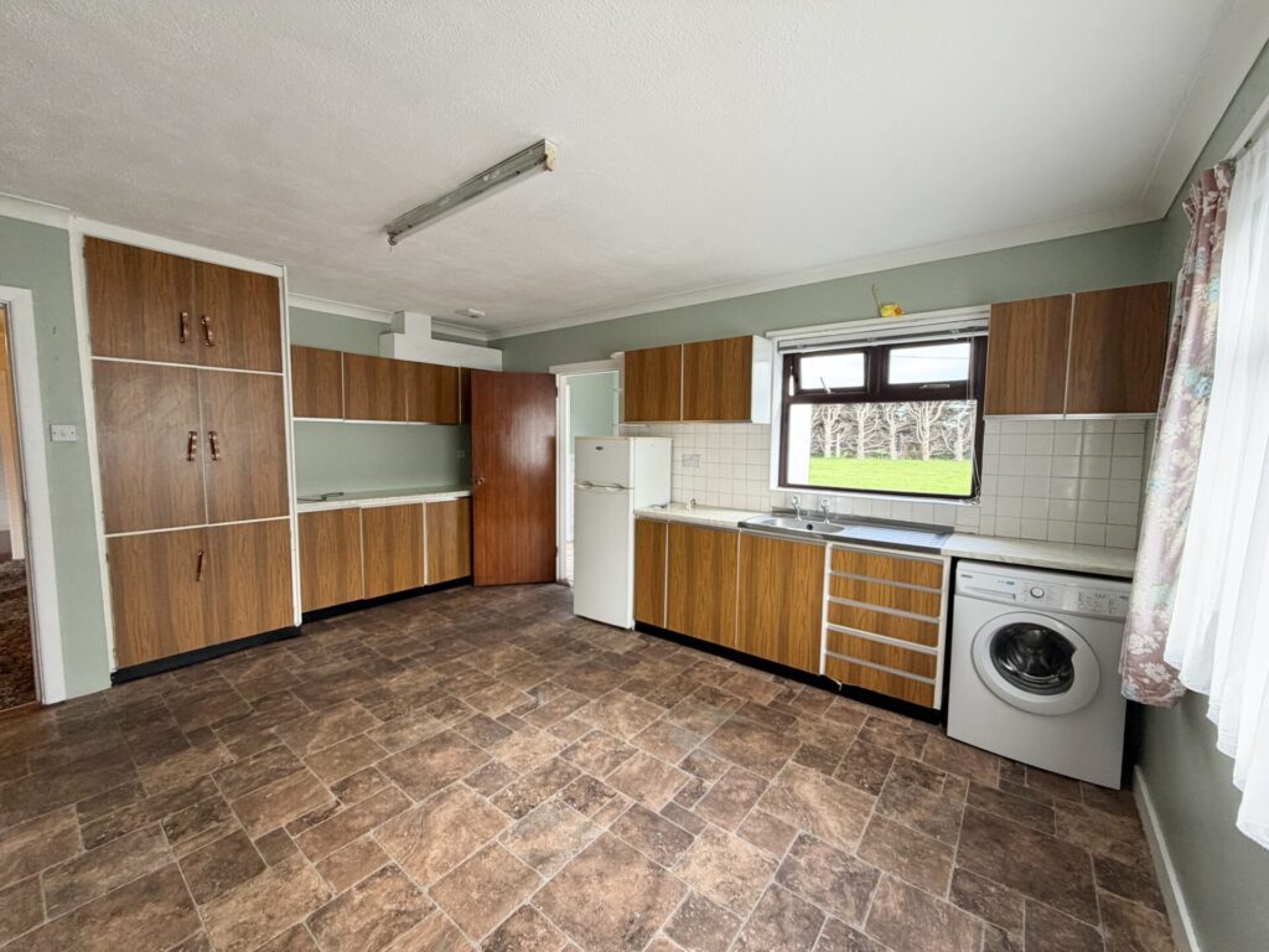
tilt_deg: -4.9
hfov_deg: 102.1
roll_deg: -0.6
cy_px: 476
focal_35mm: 14
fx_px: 513
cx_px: 634
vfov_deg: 85.7
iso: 100
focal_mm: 2.22
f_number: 2.2
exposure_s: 1/121
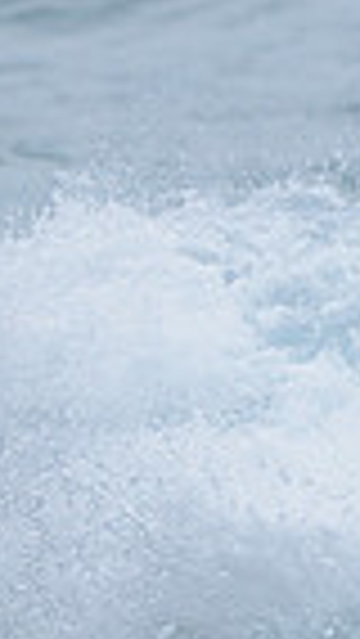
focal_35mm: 2626
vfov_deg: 0.8
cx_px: -402
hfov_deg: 0.5
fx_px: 44511
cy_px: 465
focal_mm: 500
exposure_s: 1/2000
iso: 140
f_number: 5.6
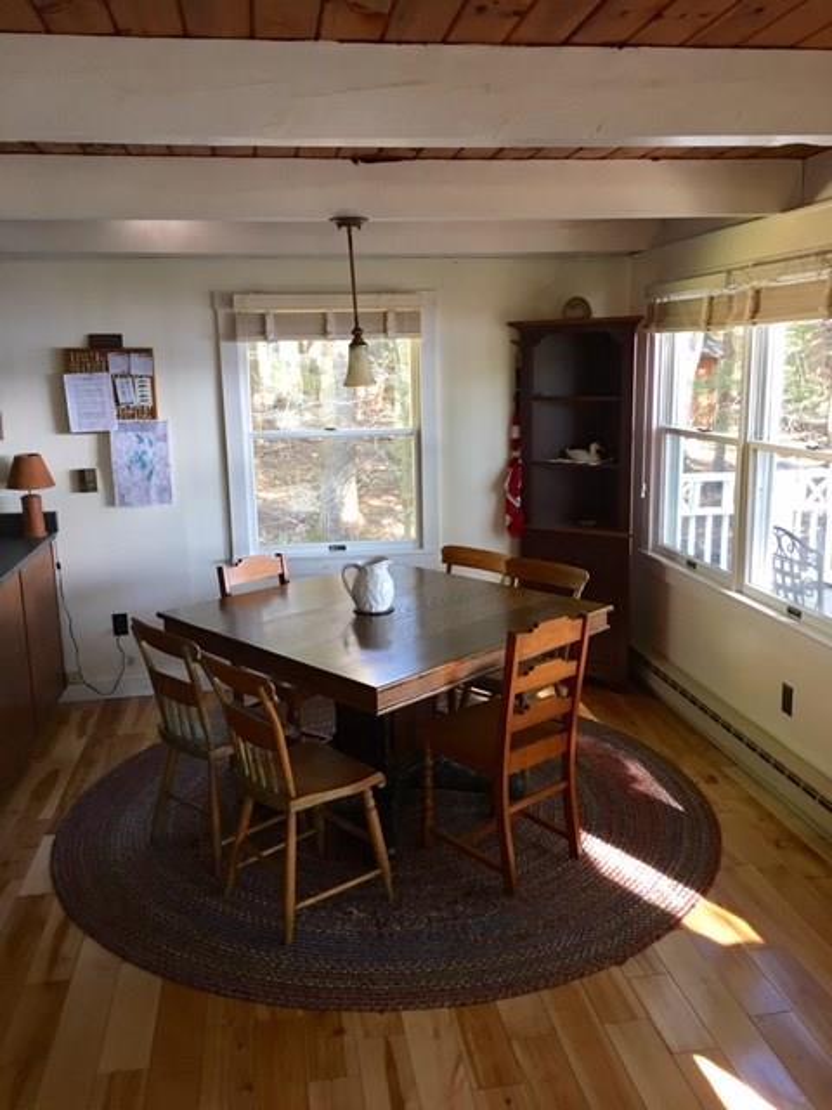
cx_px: 416
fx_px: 929
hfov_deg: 48.2
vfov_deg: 61.7
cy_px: 555
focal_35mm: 29
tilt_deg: -12.2
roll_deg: +1.1
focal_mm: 4.15
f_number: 2.2
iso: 80
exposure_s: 1/15
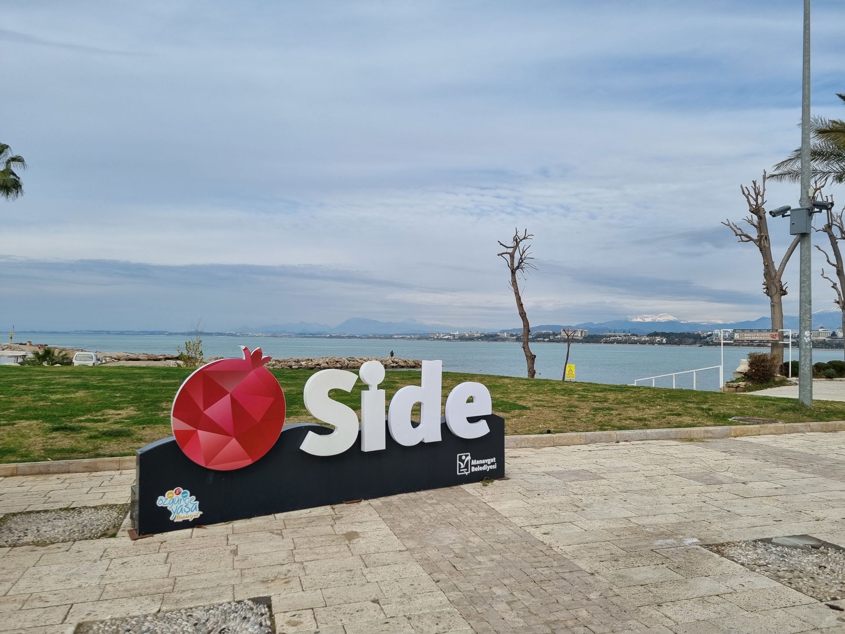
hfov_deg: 67.3
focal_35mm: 26
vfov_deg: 53.1
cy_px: 317
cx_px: 422
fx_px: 635
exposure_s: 1/3792
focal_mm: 5.4
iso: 50
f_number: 1.8
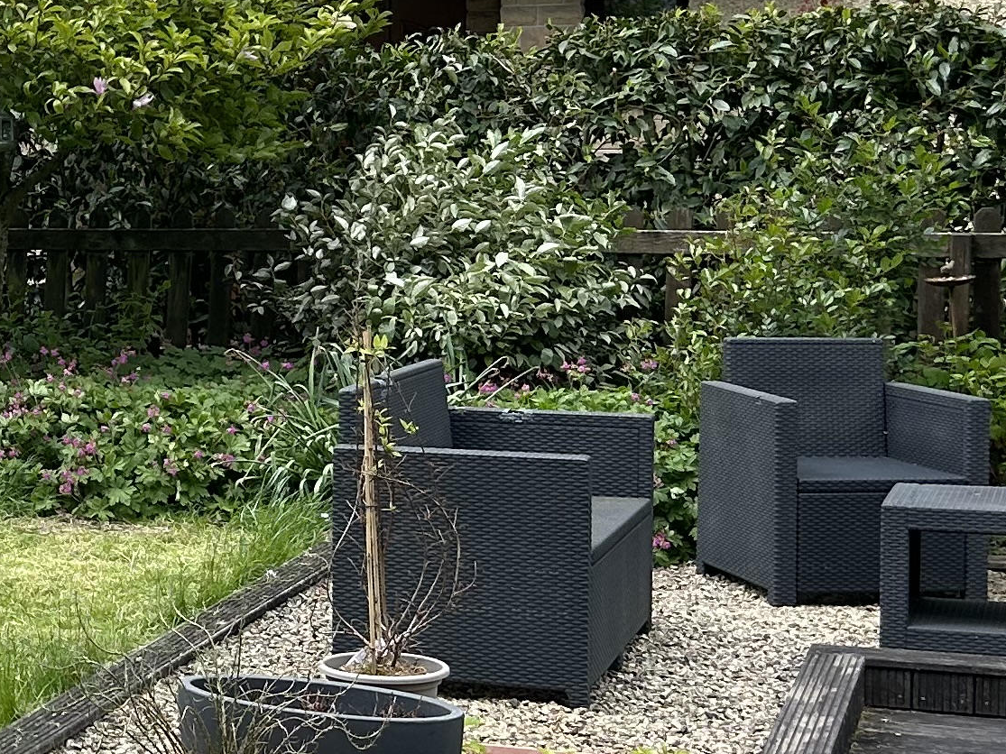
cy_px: 242
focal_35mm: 94
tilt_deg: -2.7
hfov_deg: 19.5
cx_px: -251
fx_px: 2732
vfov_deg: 15.7
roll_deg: +0.8
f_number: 1.5
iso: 50
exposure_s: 1/1531
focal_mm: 5.7
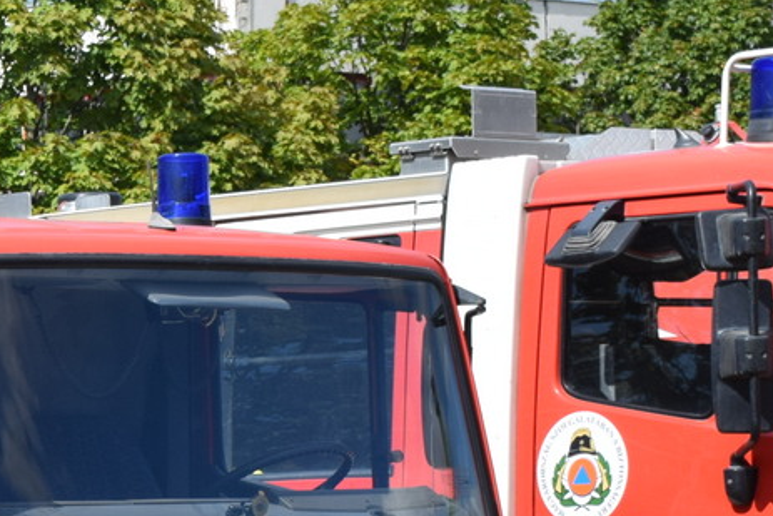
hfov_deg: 10.2
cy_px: 607
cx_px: -294
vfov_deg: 6.9
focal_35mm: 197
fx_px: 4231
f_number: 10
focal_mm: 38
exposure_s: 1/400
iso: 200
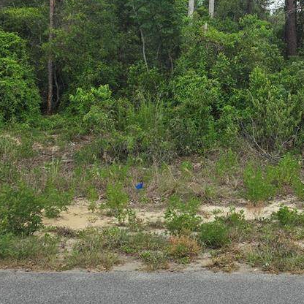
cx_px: 267
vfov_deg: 32.5
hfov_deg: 32.5
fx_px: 497
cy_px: 37
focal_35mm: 50
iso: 64
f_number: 1.4
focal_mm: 6.5
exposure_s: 1/6352
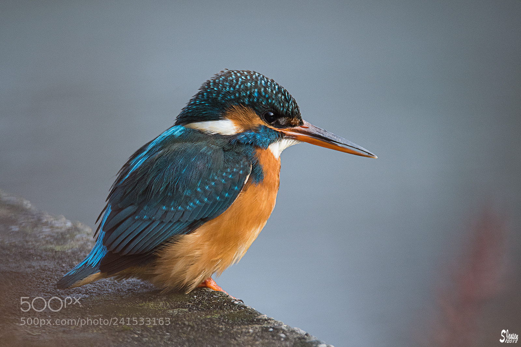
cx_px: 260
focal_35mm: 900
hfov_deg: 2.3
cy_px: 174
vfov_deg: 1.5
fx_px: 13025
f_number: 6.3
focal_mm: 600
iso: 640
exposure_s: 1/125
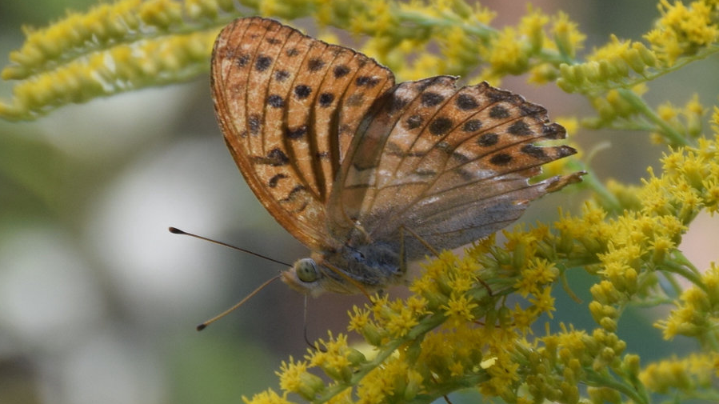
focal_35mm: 235
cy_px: 163
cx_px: 367
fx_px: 4479
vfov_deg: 5.2
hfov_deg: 9.2
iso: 320
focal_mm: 140
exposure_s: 1/320
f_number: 5.6
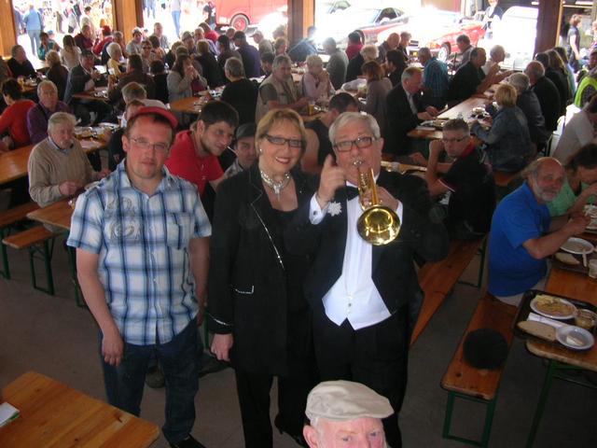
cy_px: 224
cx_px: 298
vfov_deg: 40.7
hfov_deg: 52.6
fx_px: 604
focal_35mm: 35
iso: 50
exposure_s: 1/60.1
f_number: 2.8
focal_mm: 5.8
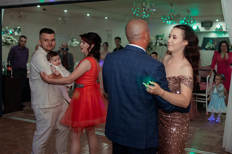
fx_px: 290
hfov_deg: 43.5
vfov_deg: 29.8
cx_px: 132
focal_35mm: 45
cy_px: 58
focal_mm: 35
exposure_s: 1/200
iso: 1000
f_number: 2.8
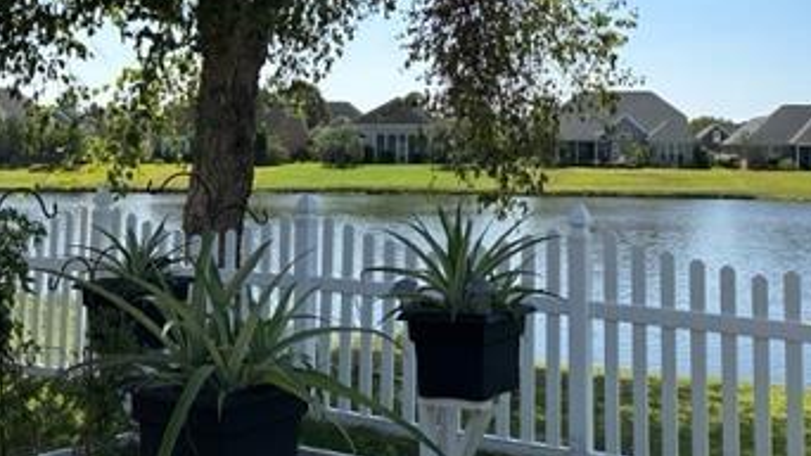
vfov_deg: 24.0
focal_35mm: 49
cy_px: 81
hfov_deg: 41.9
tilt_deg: +3.5
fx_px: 1053
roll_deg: -1.1
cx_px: 484
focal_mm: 6.86
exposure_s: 1/5525
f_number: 1.78
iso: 80
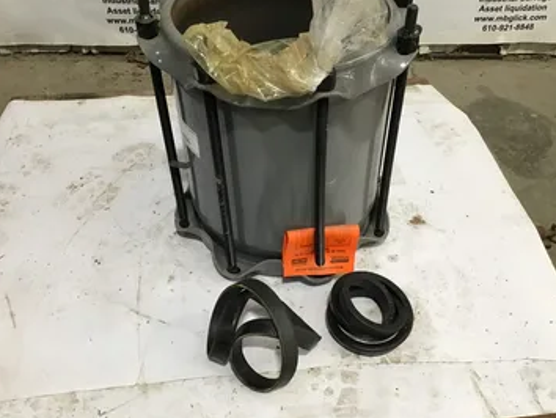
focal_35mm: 35
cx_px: 306
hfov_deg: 52.5
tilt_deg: -44.6
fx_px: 563
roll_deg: -3.0
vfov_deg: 40.7
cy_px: 209
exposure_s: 1/33
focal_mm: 3.3
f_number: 2.4
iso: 100
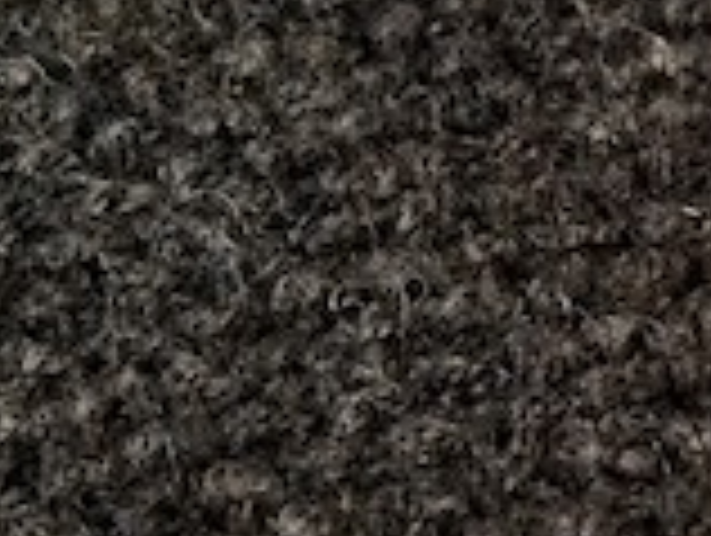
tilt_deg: -41.1
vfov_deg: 9.0
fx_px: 3394
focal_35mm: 165
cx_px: -482
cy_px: 88
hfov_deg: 11.3
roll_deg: -5.5
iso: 320
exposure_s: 1/33
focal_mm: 4.15
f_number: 2.2
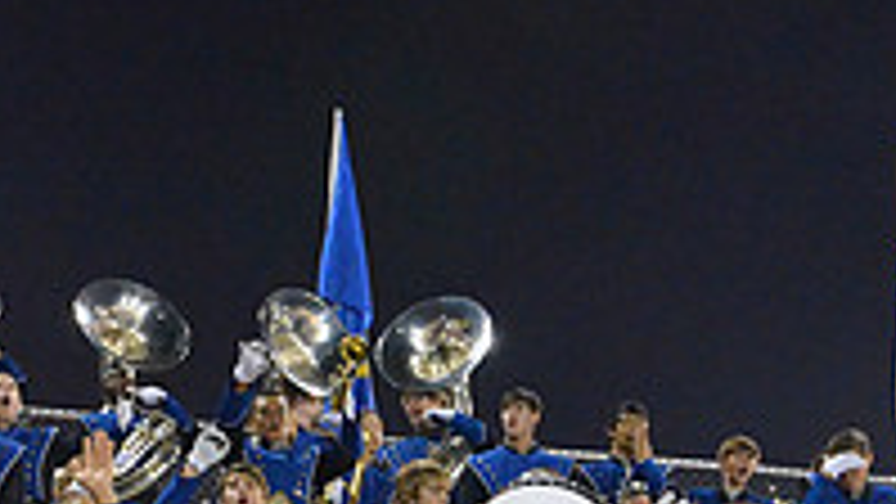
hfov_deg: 15.6
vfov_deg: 9.0
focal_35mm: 133
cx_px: -194
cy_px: 662
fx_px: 3149
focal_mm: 29
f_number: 4.5
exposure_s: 1/80
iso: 6400
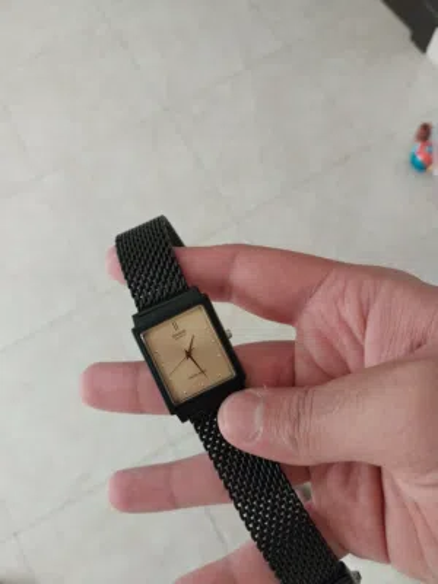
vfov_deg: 67.3
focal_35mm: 26
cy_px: 292
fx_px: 439
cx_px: 219
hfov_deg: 53.1
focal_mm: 4
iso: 100
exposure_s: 1/50
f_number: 1.8
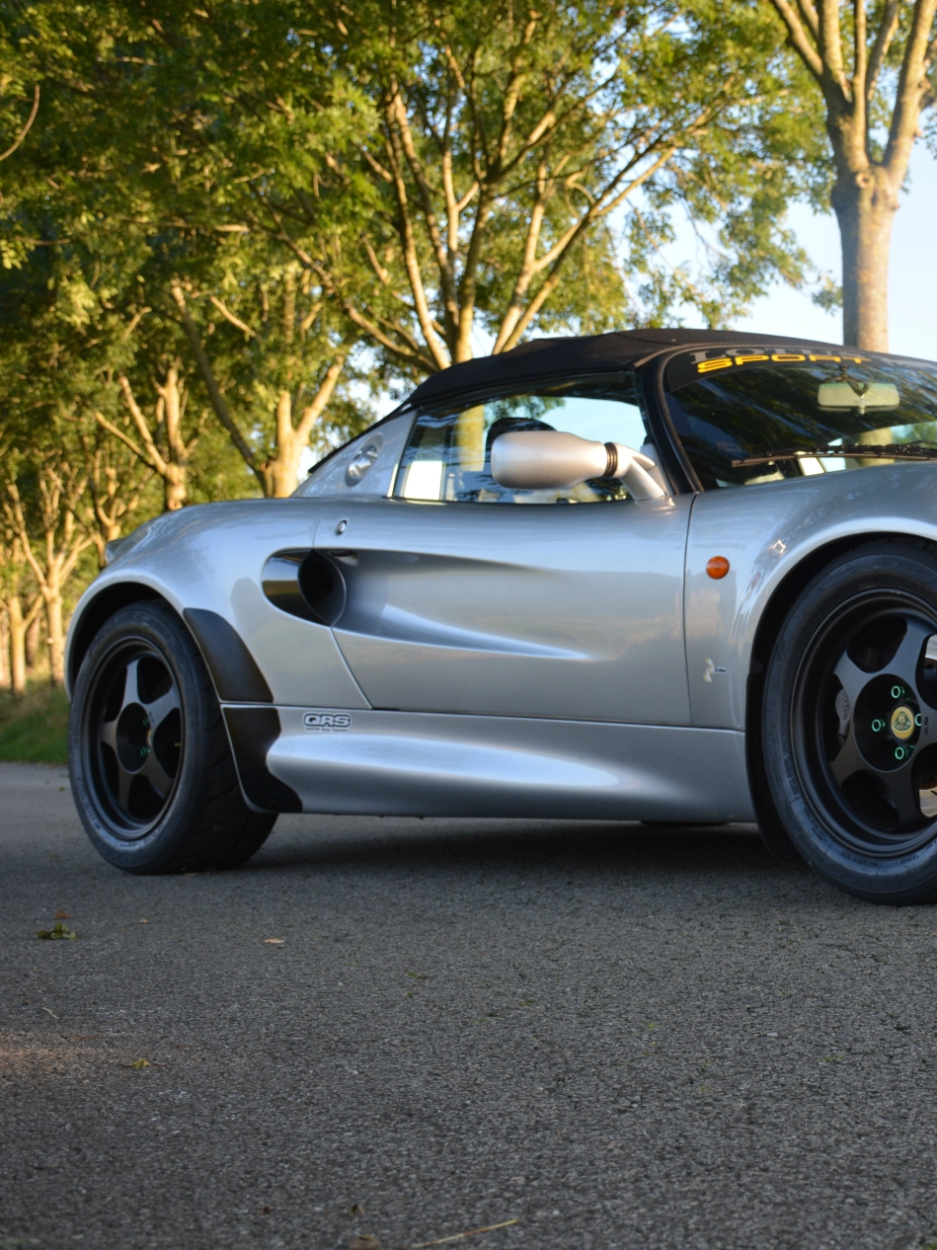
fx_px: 2527
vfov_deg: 27.8
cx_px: 919
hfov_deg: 20.4
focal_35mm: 70
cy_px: 631
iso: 200
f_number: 6.3
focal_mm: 32
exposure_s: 1/160
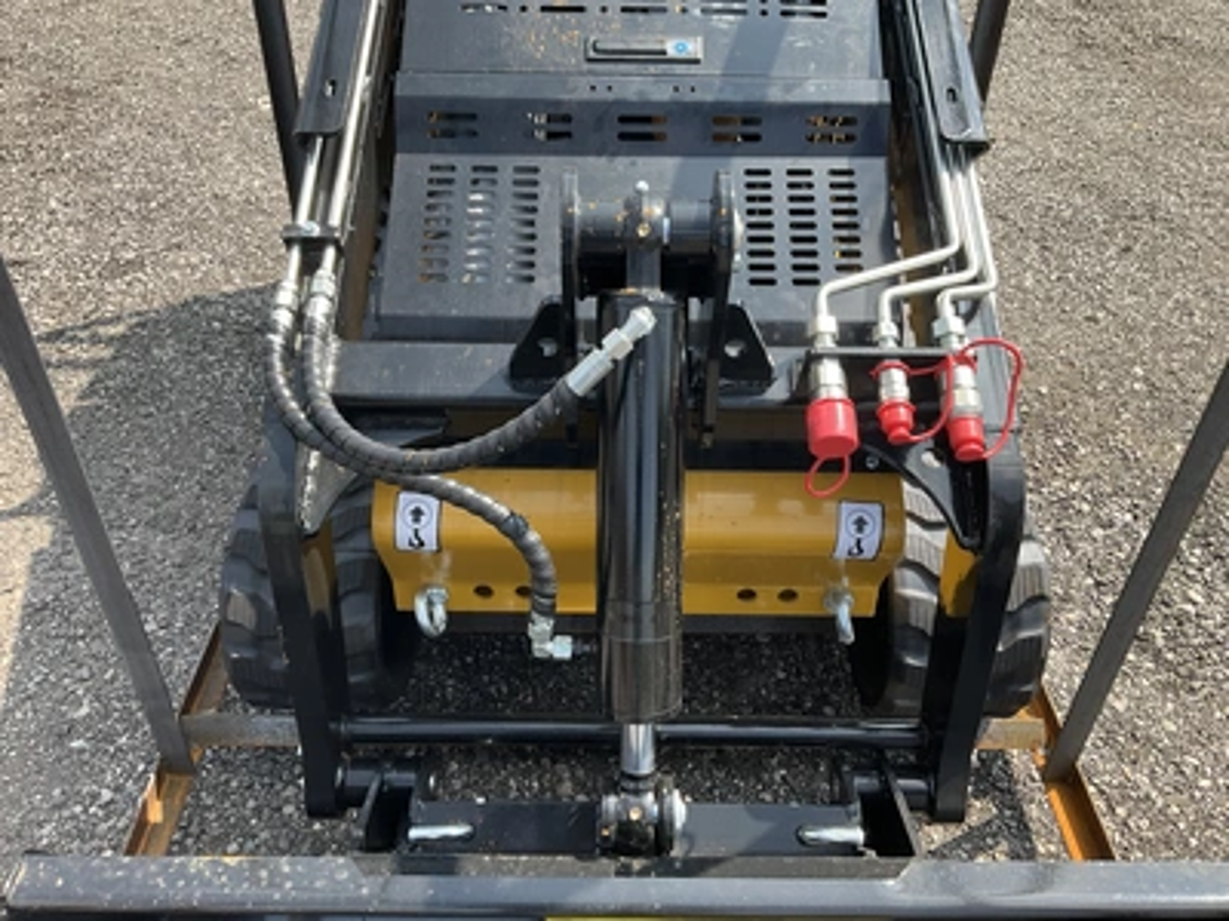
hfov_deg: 61.7
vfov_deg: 48.2
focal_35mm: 29
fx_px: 1030
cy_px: 460
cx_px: 614
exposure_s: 1/473
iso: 25
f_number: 1.8
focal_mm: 3
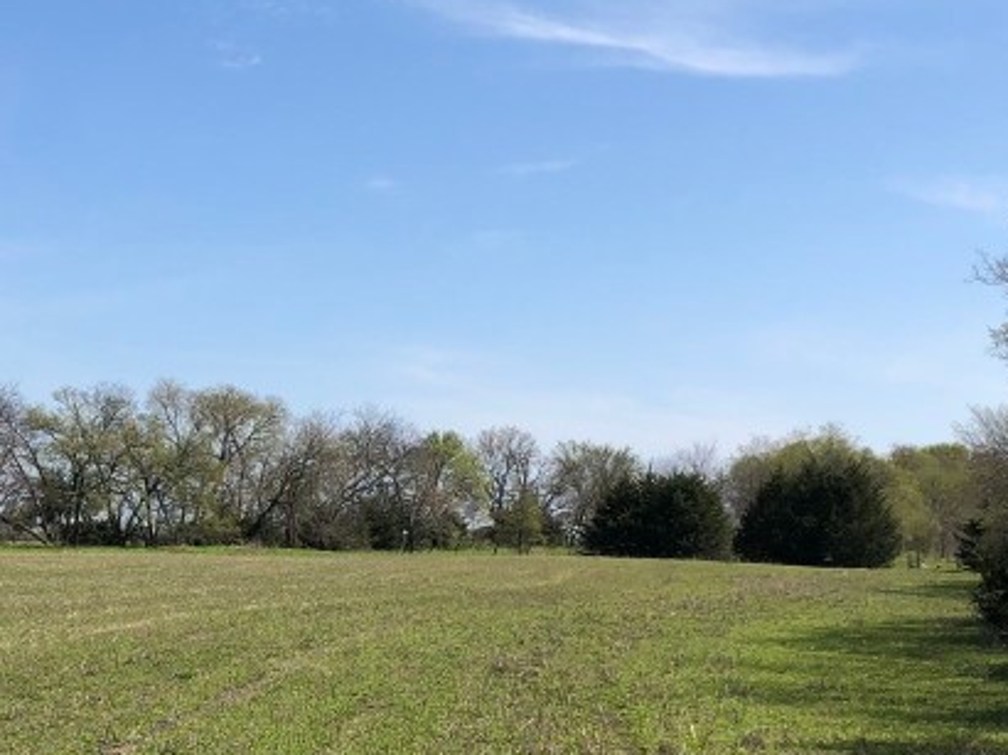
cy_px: 499
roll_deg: -1.1
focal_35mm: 70
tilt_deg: +0.4
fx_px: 2037
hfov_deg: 27.2
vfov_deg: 20.9
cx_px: 197
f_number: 1.8
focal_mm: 3.99
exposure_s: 1/2288
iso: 20
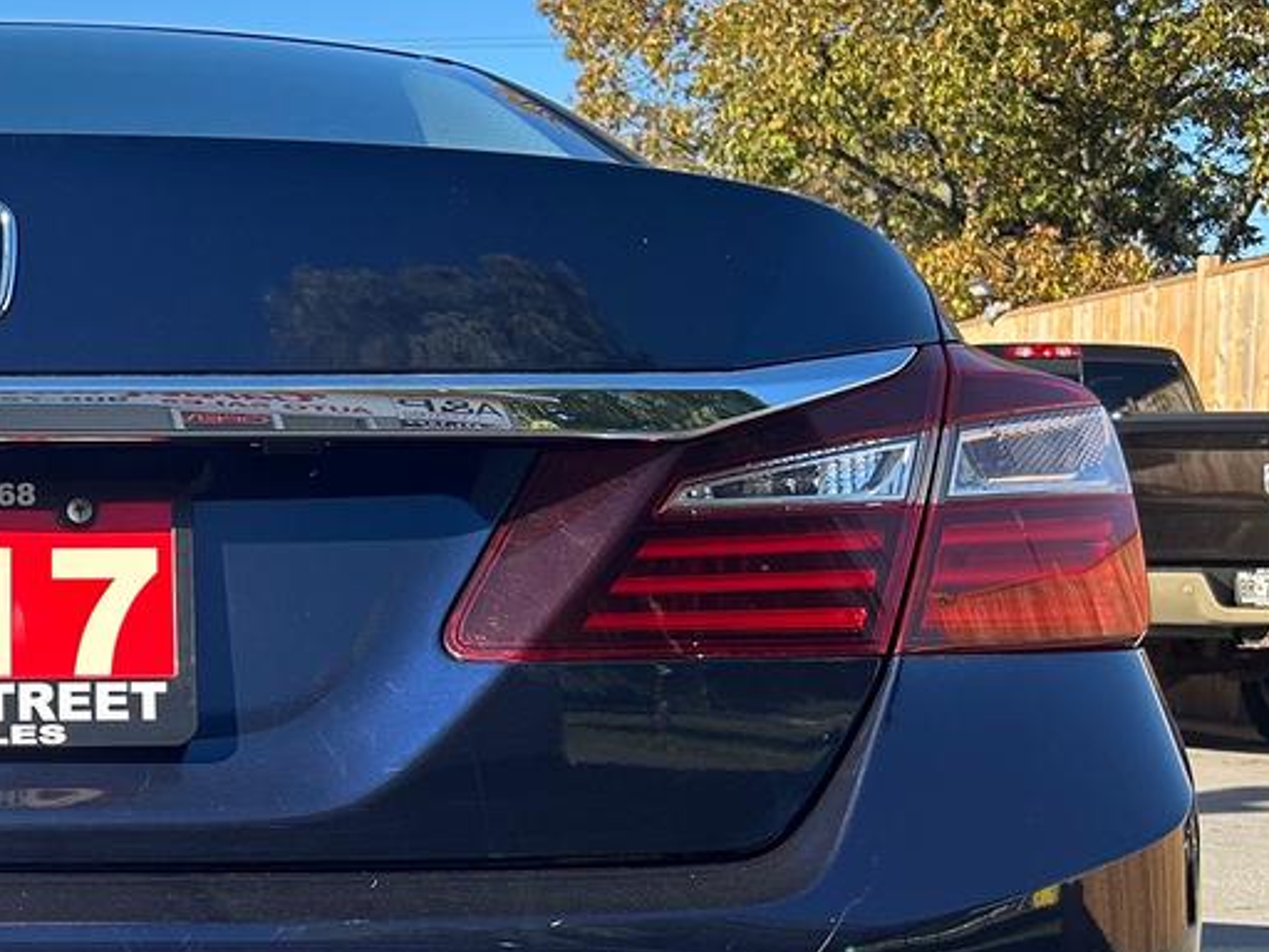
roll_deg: +0.8
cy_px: 811
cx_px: -87
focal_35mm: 65
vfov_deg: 22.2
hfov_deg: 27.6
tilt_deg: -5.7
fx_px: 2383
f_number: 1.5
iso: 50
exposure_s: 1/1468
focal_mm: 5.7
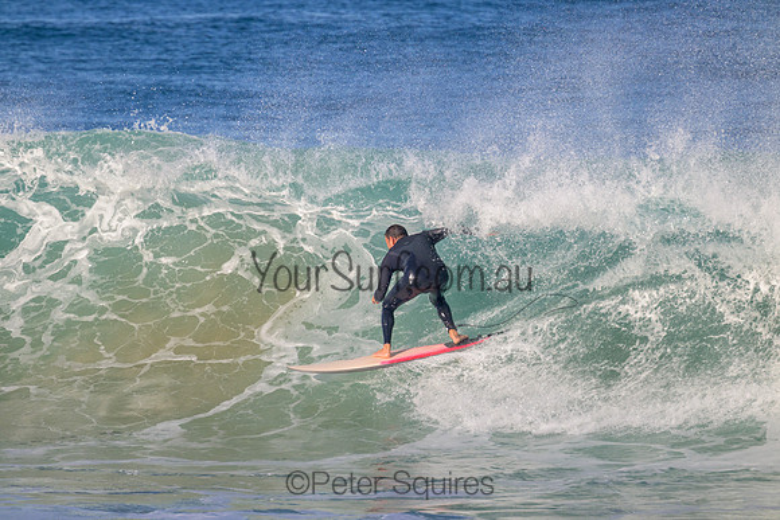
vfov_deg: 2.0
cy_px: 260
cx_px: 390
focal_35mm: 680
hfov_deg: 3.0
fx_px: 14736
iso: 1000
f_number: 11
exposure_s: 1/2000
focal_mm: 680
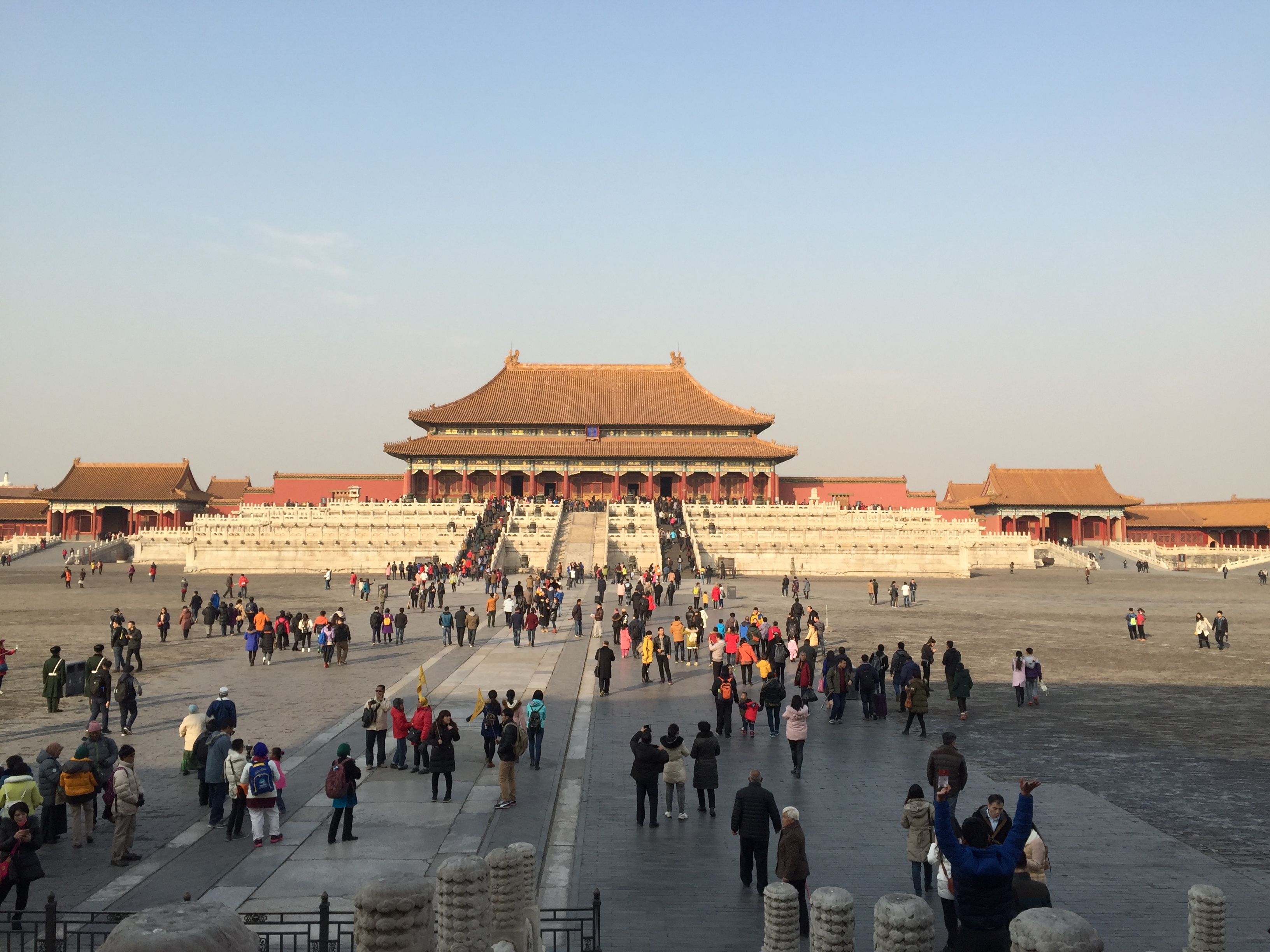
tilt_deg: +3.1
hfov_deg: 61.7
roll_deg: -0.3
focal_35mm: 29
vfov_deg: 48.2
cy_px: 476
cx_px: 635
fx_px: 1064
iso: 32
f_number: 2.2
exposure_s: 1/1199
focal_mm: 4.15
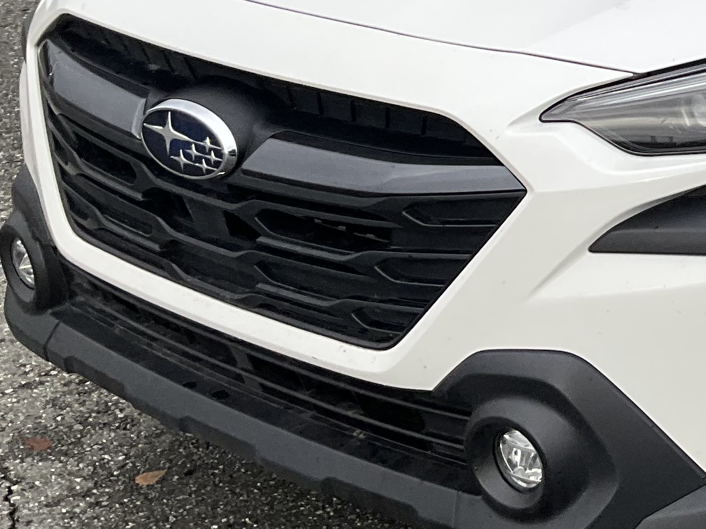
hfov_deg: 18.7
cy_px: -28
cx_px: 997
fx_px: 1937
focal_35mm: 95
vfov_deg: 15.2
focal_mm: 3
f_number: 1.8
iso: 25
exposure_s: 1/372
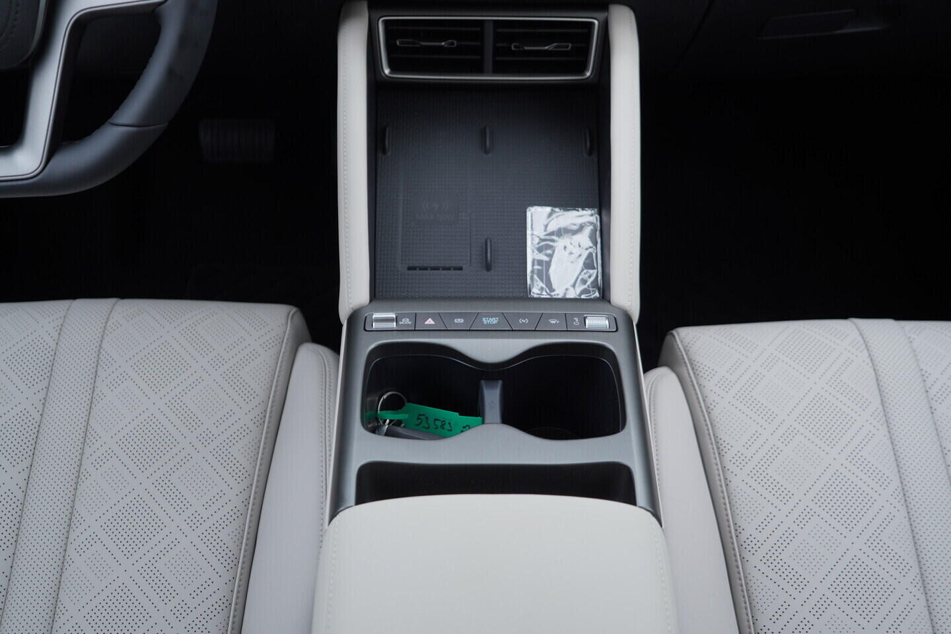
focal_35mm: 36
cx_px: 476
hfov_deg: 53.1
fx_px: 951
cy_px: 317
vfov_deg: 36.9
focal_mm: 24
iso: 125
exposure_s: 1/40
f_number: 2.8
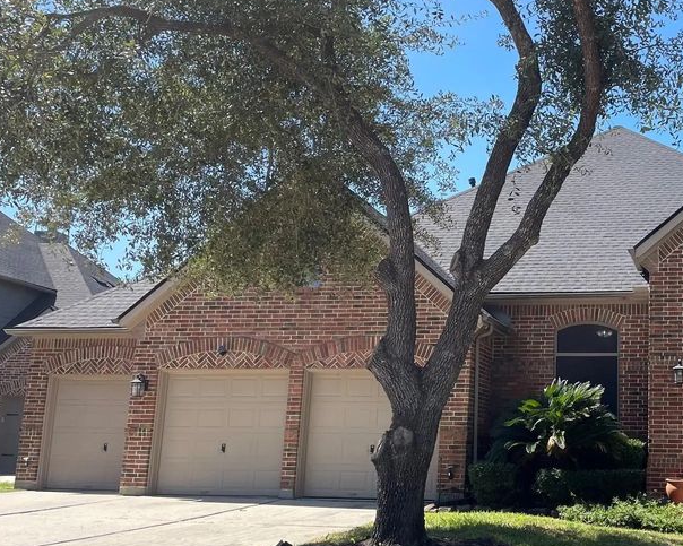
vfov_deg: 34.8
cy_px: 309
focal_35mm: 43
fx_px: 869
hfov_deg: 40.7
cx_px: 568
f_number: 1.6
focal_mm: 4.2
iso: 32
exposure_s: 1/1595
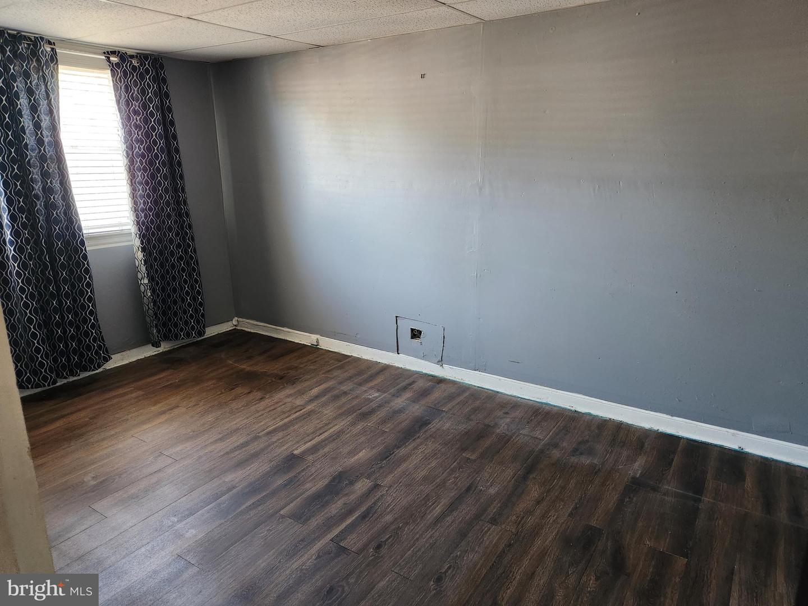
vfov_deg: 58.9
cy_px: 303
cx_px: 404
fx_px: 537
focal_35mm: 23
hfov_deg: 73.9
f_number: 1.8
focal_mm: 5.4
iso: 500
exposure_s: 1/60
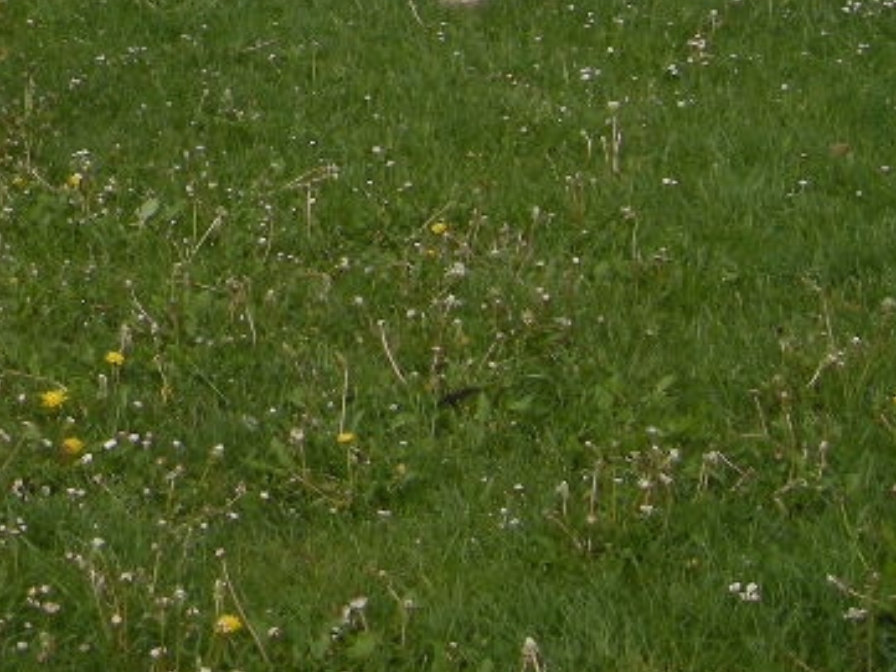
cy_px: -350
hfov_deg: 14.9
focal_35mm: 124
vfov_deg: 11.4
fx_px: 3211
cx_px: -370
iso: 64
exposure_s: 1/235
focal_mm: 7.5
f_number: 4.8
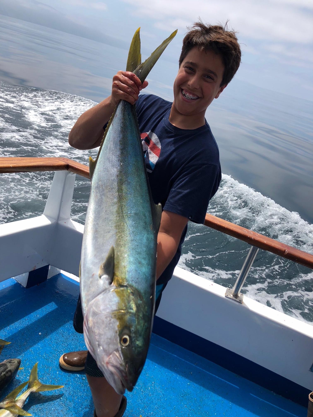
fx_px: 350
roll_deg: -14.2
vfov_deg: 61.7
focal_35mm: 29
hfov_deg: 48.2
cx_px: 156
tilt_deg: -21.6
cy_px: 208
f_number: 1.8
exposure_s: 1/2183
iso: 20
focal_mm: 3.99
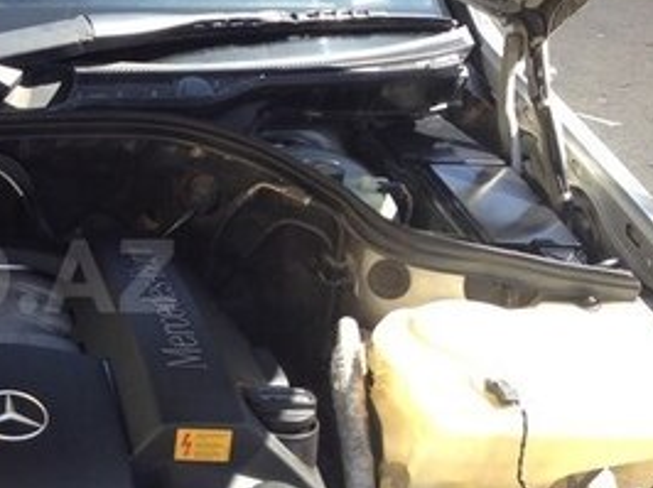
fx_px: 1545
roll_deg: +1.2
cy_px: 276
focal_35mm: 82
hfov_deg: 22.4
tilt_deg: -24.1
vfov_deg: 18.0
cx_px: -76
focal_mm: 4.12
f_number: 2.4
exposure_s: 1/261
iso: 50
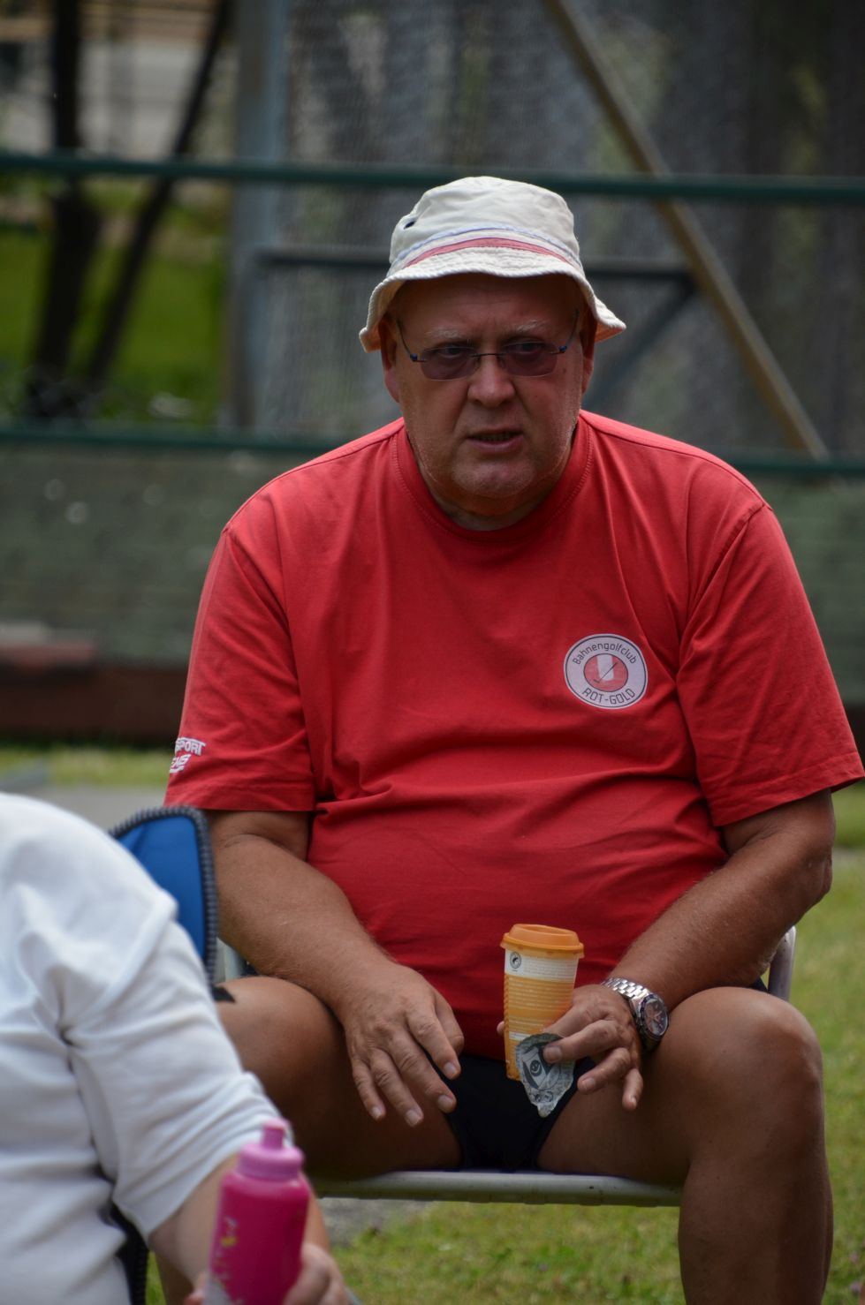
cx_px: 432
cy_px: 652
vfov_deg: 4.9
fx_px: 15204
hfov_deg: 3.3
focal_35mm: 420
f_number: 6.3
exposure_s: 1/1000
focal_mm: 280
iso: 450
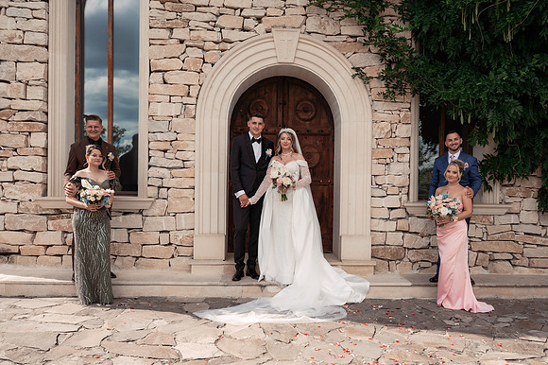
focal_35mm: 30
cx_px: 297
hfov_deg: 61.3
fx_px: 462
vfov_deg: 43.0
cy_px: 198
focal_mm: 28
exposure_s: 1/320
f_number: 5
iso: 160
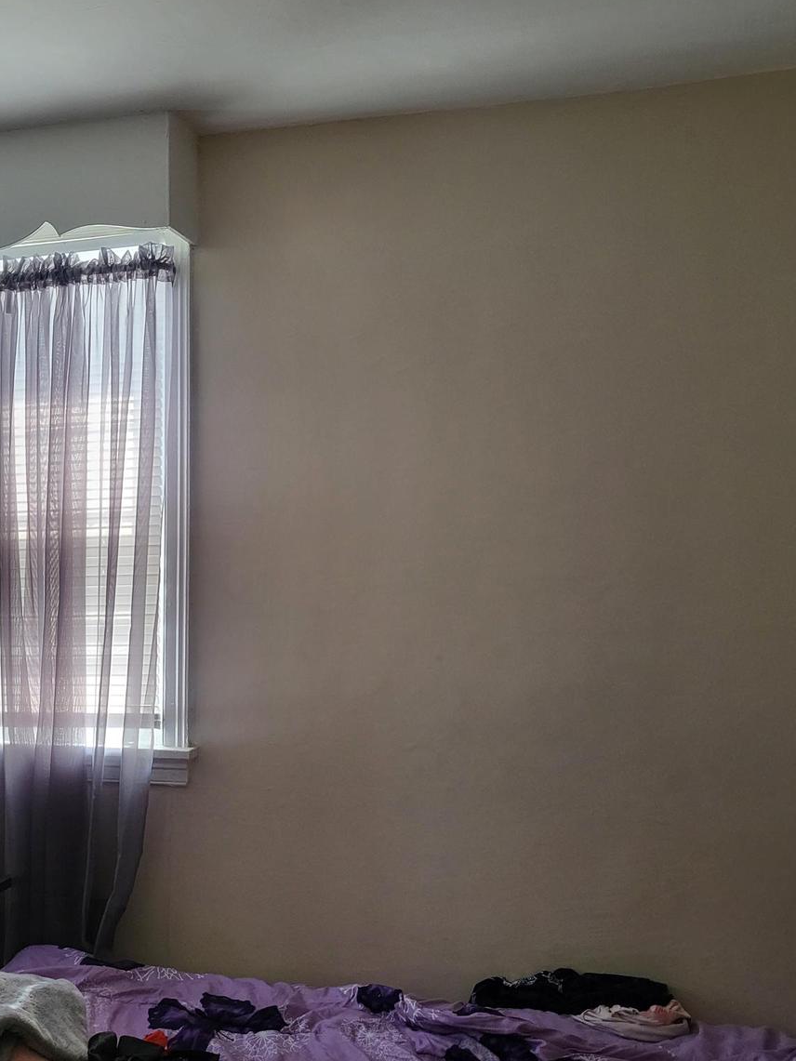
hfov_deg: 40.7
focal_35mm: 35
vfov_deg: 52.6
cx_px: 357
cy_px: 496
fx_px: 1073
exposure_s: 1/40
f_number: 1.8
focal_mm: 4.25
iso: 160
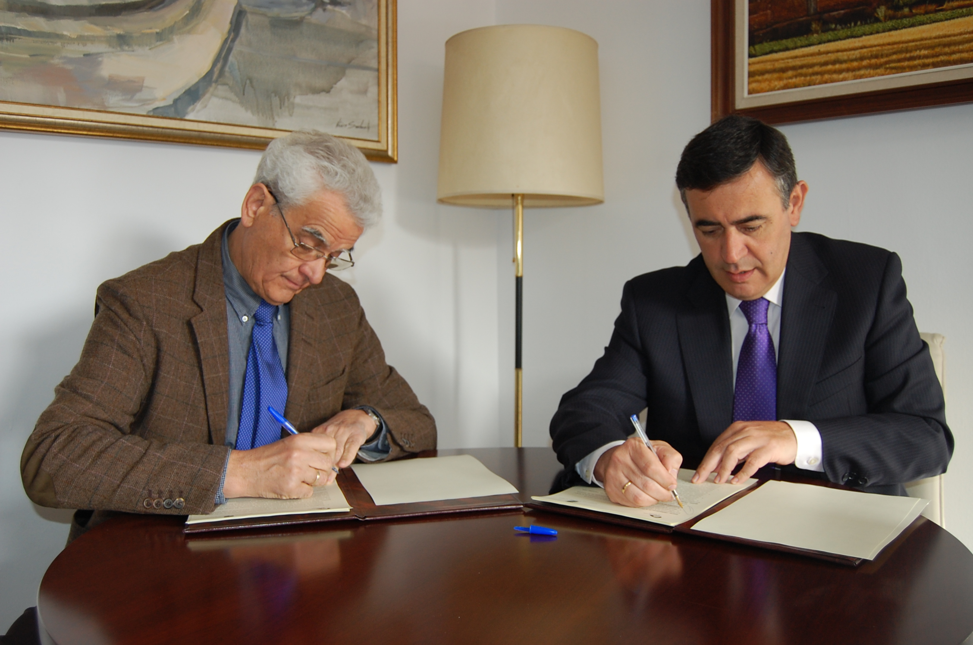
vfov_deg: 38.2
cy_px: 322
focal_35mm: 34
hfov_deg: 55.2
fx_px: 931
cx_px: 486
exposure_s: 1/60
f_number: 3.8
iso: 400
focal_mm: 23
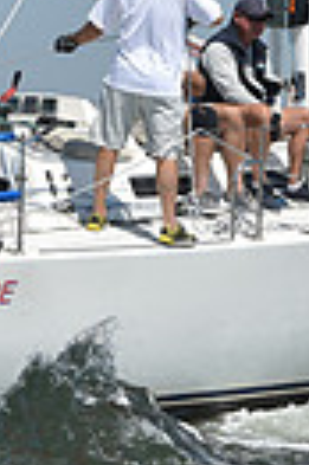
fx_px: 4014
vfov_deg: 6.6
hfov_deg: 4.4
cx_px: 217
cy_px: 37
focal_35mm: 311
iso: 250
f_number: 9
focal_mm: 70
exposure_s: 1/1250
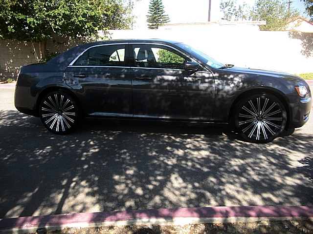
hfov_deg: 51.4
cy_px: 117
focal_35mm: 36
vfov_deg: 39.7
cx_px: 156
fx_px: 326
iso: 50
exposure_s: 1/250
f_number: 2.8
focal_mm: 6.3
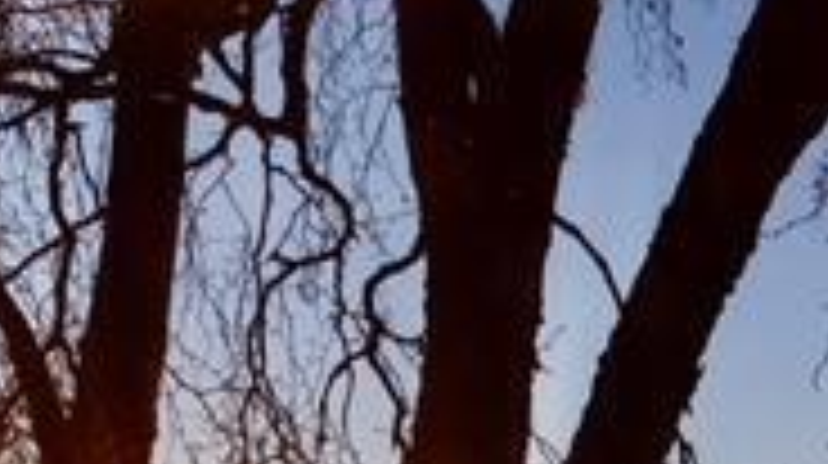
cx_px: 976
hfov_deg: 18.5
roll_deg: +1.0
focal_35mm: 110
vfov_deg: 9.9
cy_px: 1041
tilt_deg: +0.3
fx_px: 2412
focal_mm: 4.15
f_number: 2.2
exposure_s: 1/674
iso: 25
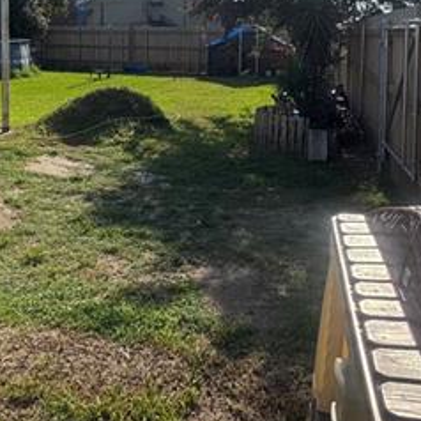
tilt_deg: -5.0
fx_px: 550
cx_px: 124
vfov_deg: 39.8
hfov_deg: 41.0
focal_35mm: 40
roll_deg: +0.5
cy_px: 73
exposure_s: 1/2674
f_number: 2.2
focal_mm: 2.22
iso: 50
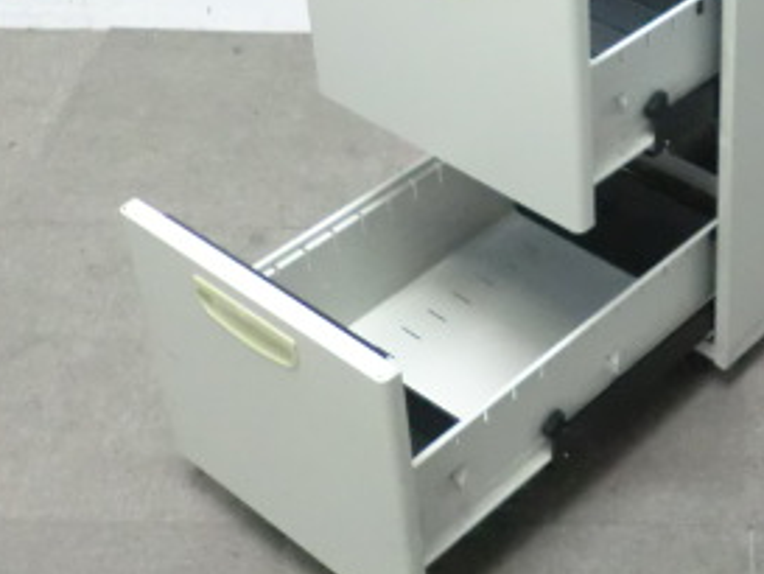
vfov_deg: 19.0
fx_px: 1656
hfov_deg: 25.0
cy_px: -20
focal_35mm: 75
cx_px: 722
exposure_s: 1/30
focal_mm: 5.8
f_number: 3.5
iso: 800
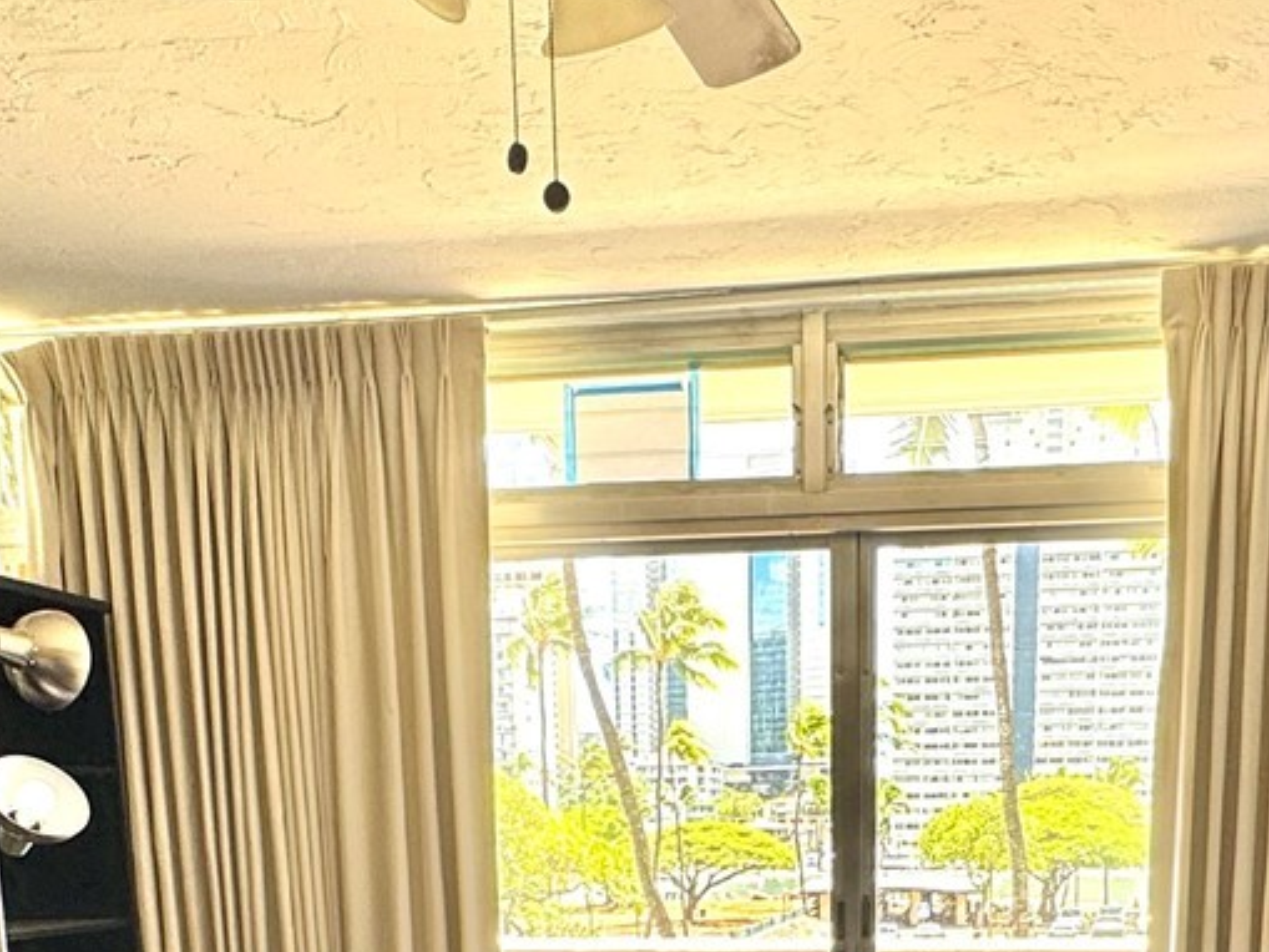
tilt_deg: -13.4
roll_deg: +0.4
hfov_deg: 42.7
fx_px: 1613
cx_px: 780
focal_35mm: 44
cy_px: 1204
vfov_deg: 27.9
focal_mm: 2.22
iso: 64
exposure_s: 1/99
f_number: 2.2
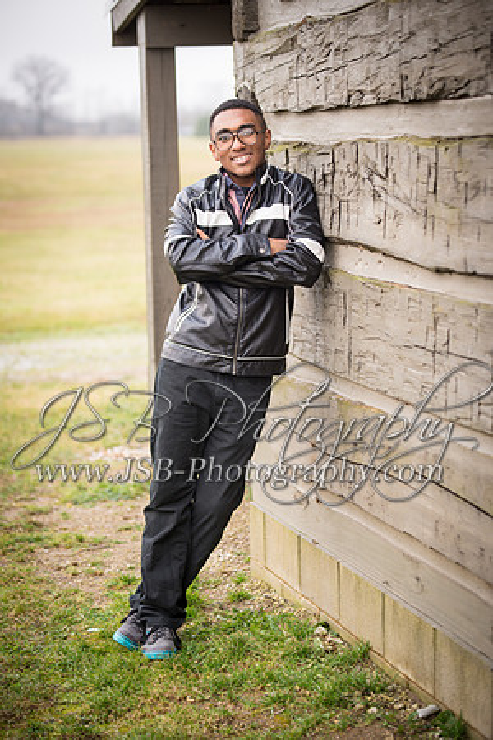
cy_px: 370
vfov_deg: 21.5
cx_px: 246
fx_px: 1951
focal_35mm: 95
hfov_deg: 14.4
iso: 200
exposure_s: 1/50
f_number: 2.8
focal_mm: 95
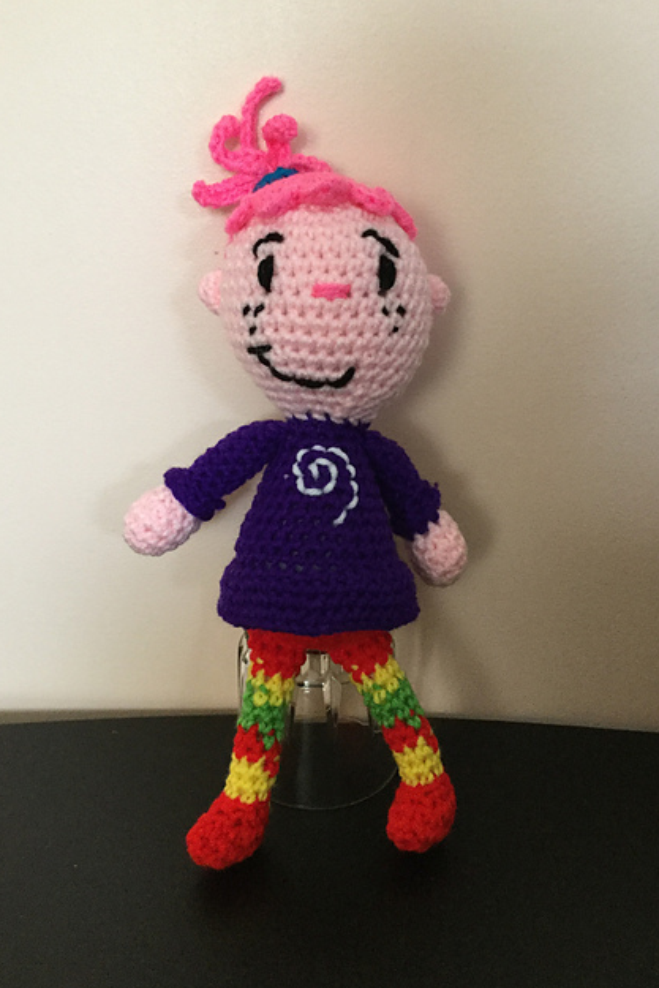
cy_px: 493
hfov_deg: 40.0
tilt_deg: -22.2
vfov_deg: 57.2
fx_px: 906
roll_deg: +1.2
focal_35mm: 33
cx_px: 321
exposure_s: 1/17
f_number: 2.4
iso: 200
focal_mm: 3.3
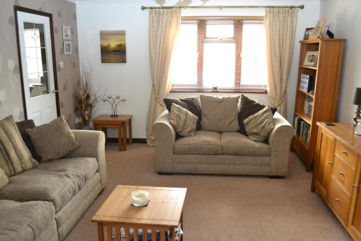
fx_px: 301
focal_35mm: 30
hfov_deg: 61.9
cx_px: 180
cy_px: 120
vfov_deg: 43.6
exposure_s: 1/60
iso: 3200
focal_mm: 20
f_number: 3.8
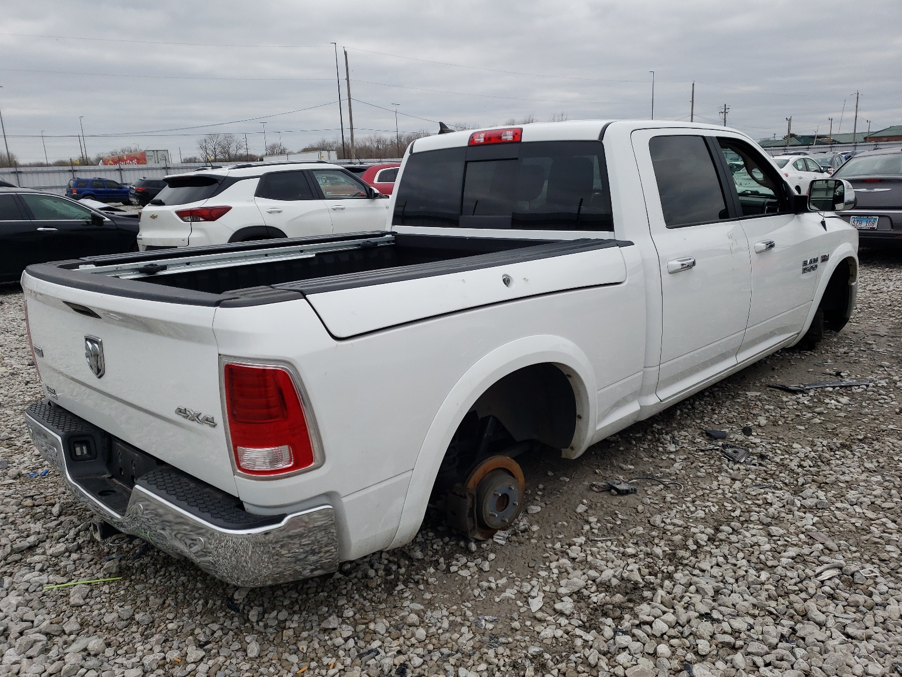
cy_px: 351
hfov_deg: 65.3
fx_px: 704
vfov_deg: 51.3
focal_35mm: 27
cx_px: 440
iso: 50
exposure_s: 1/833
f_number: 1.5
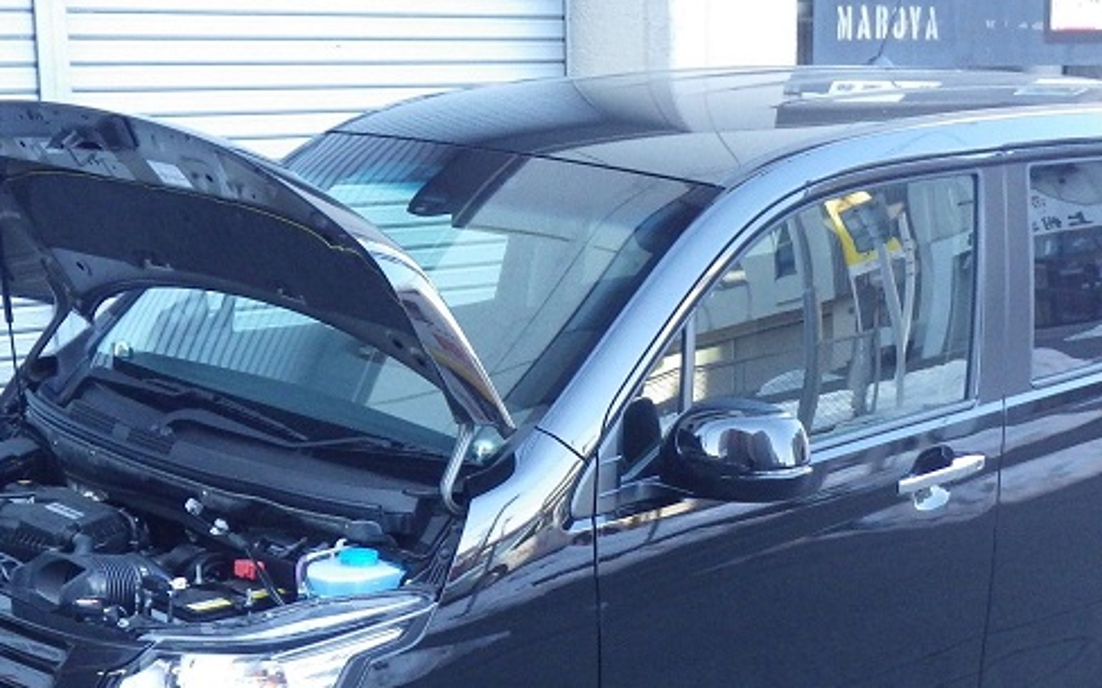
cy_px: 553
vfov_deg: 17.7
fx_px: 2192
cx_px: 540
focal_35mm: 73
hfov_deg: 28.2
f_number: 4.2
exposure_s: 1/50
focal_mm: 7.5
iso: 200
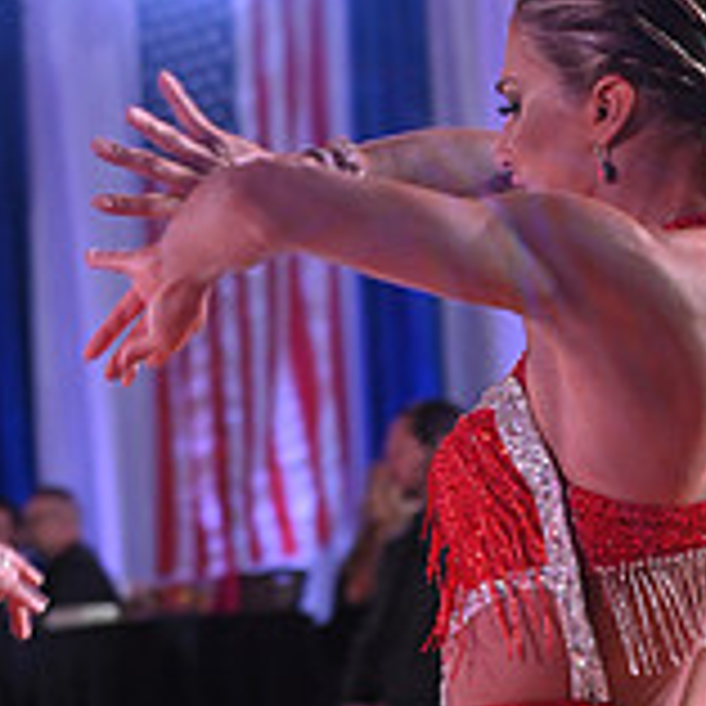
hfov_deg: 7.9
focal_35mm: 220
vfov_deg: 7.9
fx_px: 5076
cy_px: 935
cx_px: 636
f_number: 5
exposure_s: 1/250
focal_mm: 70
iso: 1600
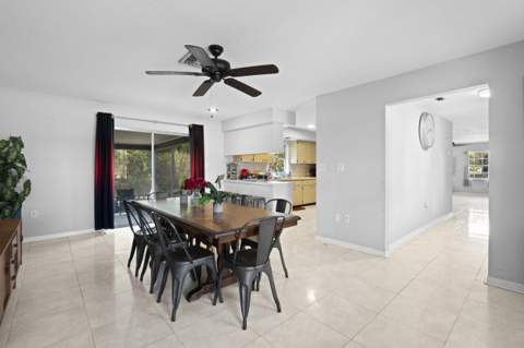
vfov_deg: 73.6
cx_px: 262
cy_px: 174
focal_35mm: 16
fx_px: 233
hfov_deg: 96.8
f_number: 11
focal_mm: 16
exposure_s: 1
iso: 400
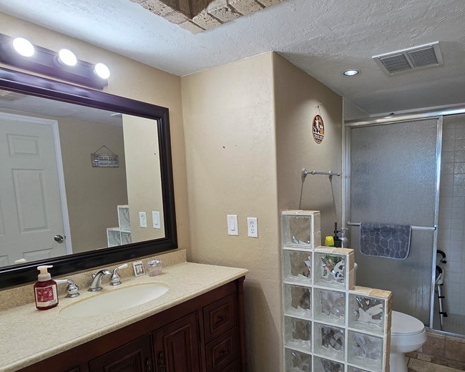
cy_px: 227
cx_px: 295
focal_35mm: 20
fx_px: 275
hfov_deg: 78.7
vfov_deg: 67.3
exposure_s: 1/60
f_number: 2.2
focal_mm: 2.2
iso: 125
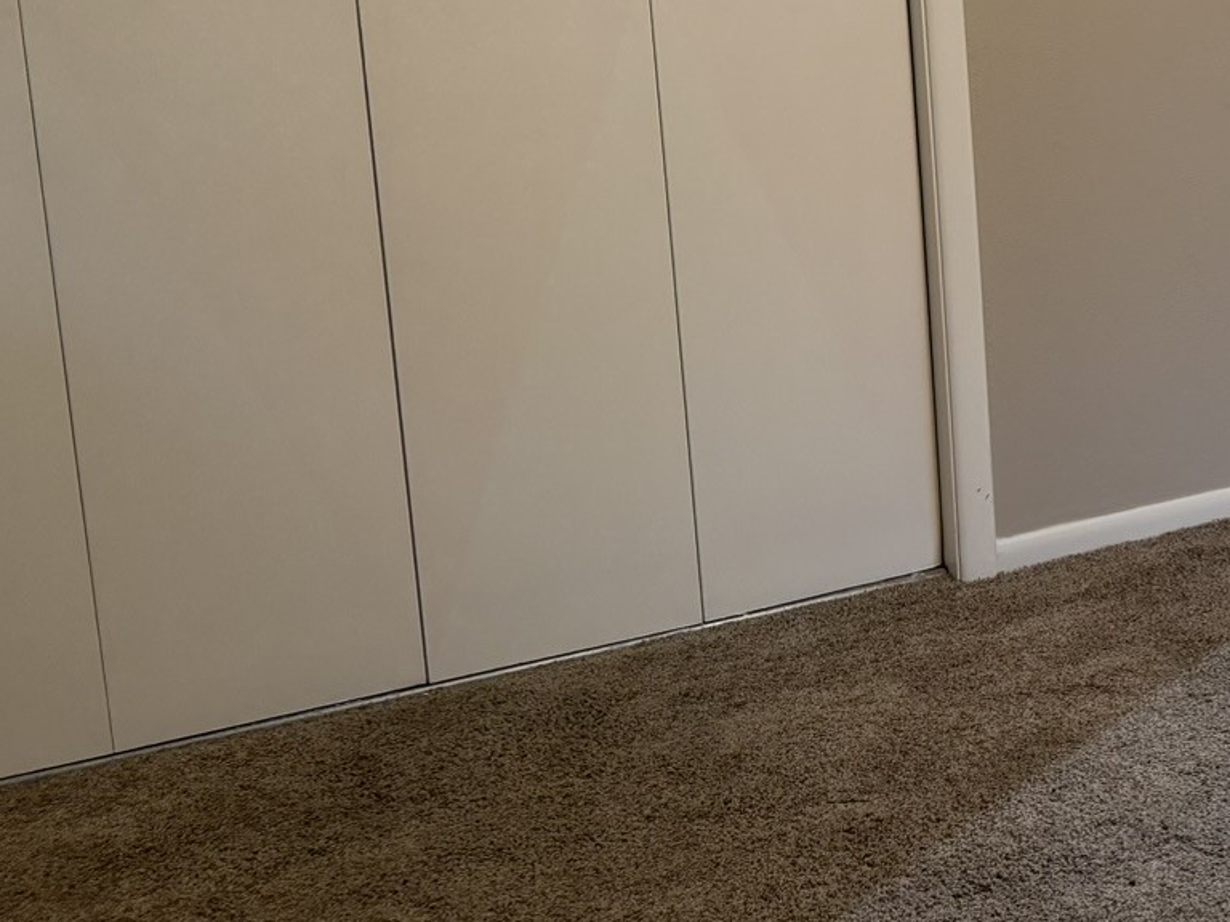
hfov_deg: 25.6
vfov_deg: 22.5
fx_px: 2274
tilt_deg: -9.6
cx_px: 1637
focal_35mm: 64
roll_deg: +2.0
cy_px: 131
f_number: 1.78
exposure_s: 1/60
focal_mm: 6.76
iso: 160
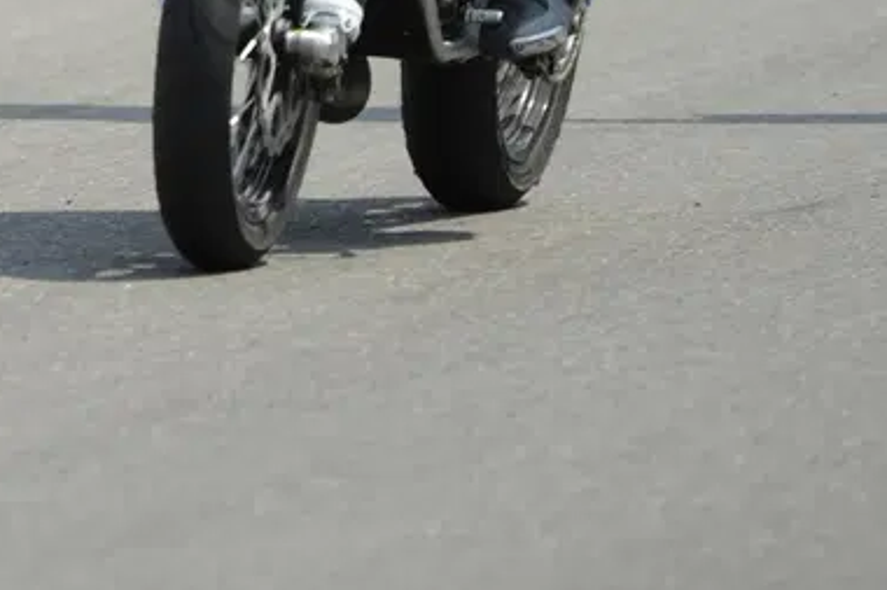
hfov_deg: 2.3
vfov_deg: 1.6
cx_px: 152
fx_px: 21770
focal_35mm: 884
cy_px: -181
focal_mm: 280
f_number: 4.5
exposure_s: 1/1250
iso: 200
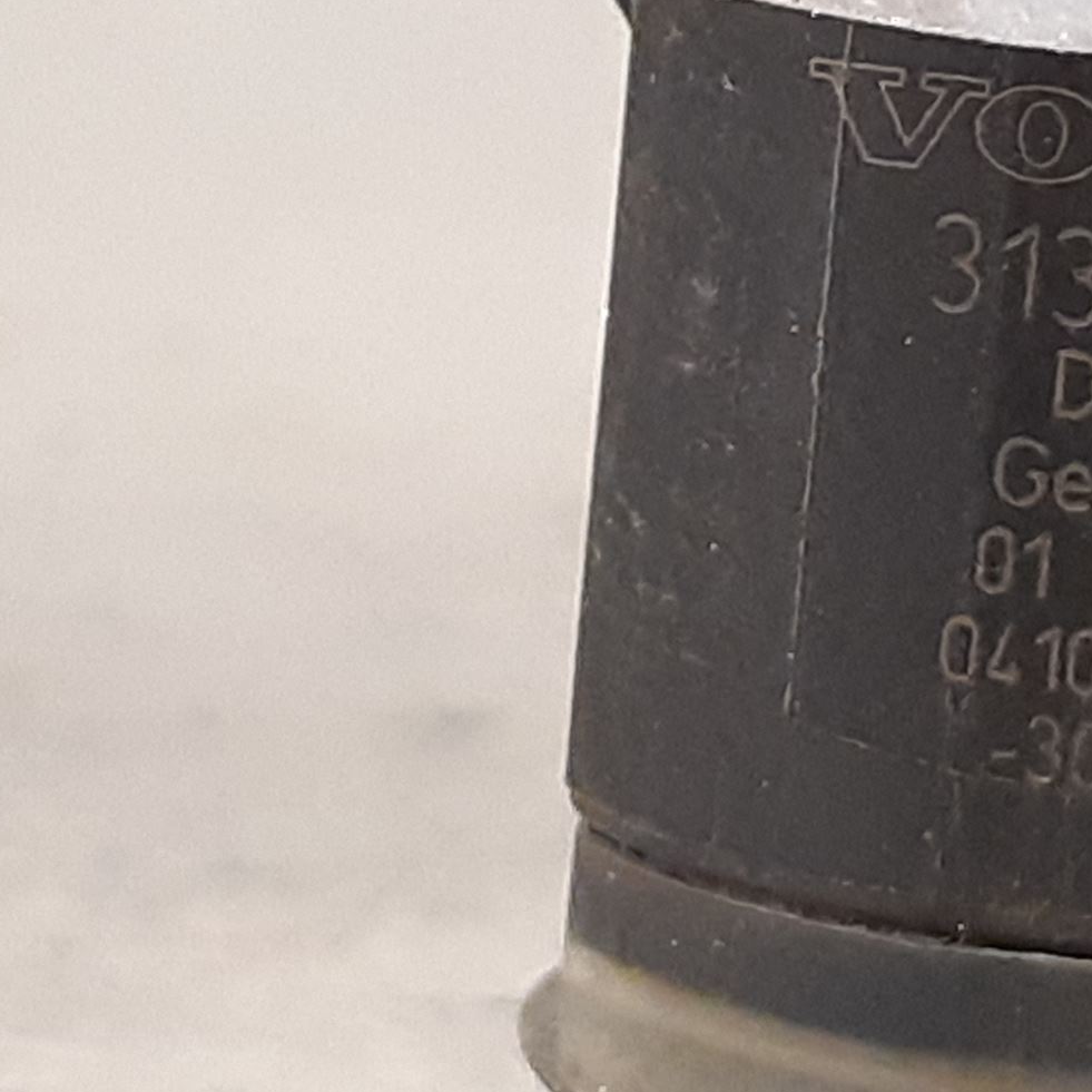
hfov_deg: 33.7
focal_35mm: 48
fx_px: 1713
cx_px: 953
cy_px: 564
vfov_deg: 35.4
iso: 250
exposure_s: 1/33
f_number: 1.7
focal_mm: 3.93
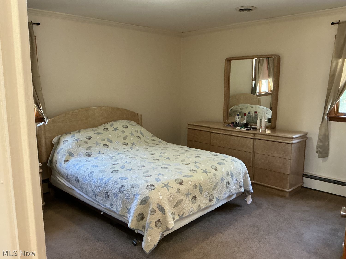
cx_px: 173
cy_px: 130
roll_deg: +1.3
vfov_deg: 48.2
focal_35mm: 29
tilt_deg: -9.7
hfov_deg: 61.7
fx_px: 290
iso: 250
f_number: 1.8
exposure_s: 1/60
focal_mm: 3
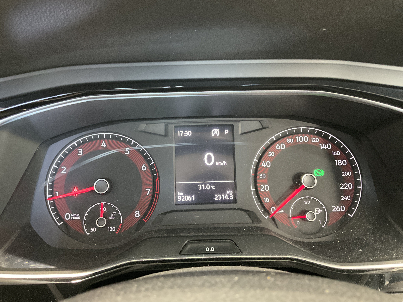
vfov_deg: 48.2
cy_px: 151
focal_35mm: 29
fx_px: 338
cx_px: 202
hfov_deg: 61.7
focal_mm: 3
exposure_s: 1/25
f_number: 1.8
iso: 320
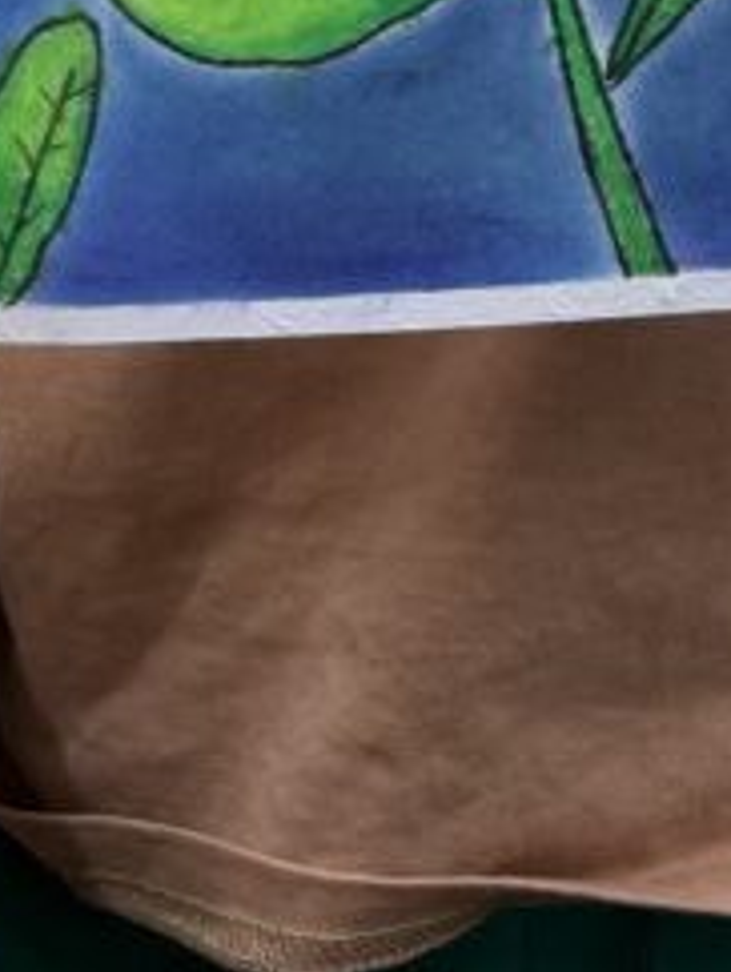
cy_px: -996
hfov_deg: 14.7
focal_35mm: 99
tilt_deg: -5.1
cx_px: 739
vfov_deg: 15.6
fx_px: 2783
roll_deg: -3.0
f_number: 1.78
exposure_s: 1/100
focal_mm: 6.76
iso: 80
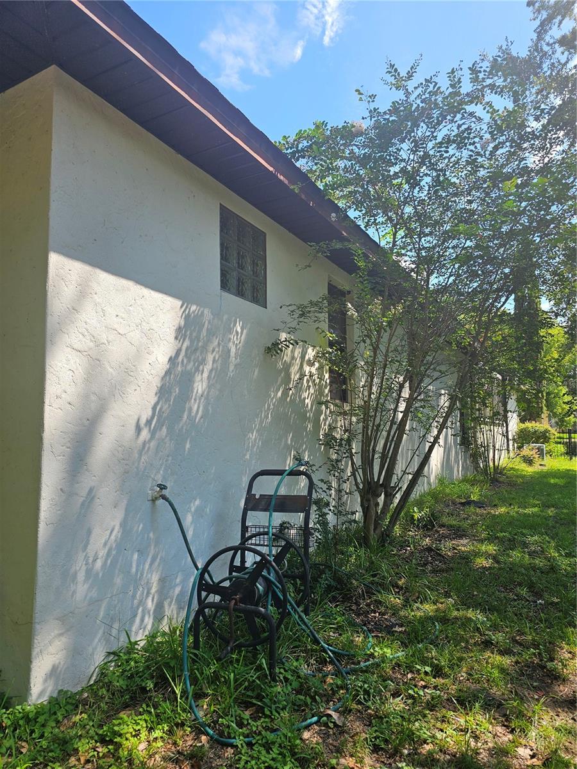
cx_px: 288
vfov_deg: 73.9
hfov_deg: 58.9
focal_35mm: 23
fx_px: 511
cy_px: 384
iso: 10
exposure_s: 1/296
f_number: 1.7
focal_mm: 6.3
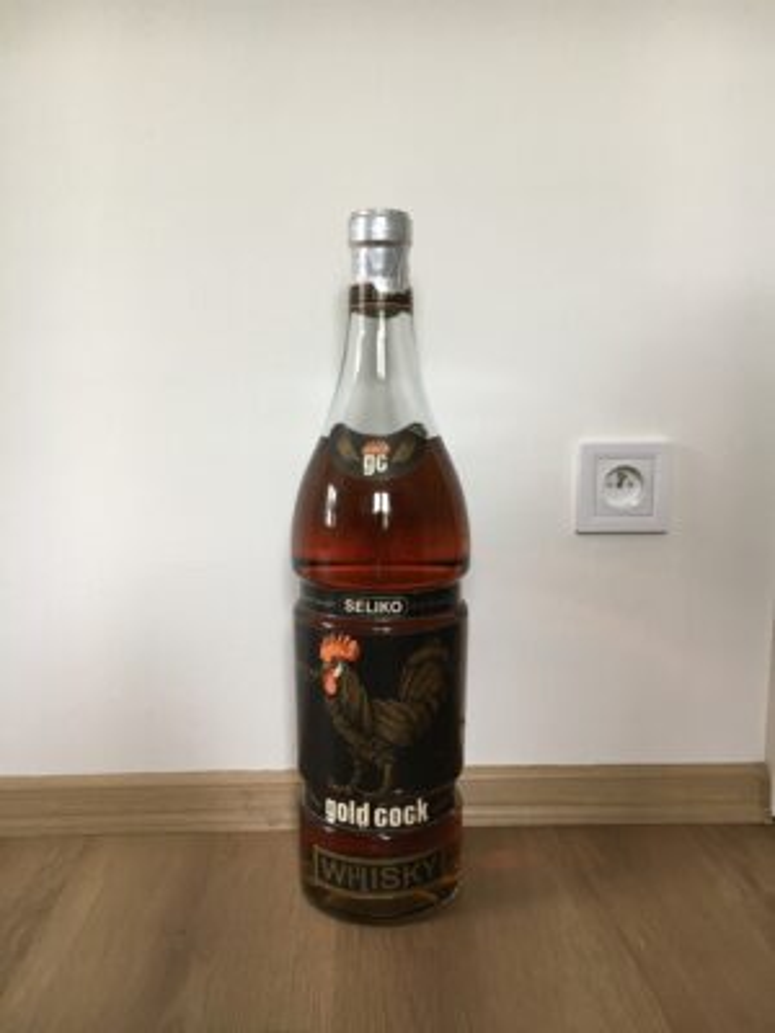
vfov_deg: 61.7
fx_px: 866
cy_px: 516
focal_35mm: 29
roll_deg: +0.6
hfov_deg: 48.2
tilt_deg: -8.3
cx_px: 388
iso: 80
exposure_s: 1/33
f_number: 2.2
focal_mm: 4.15
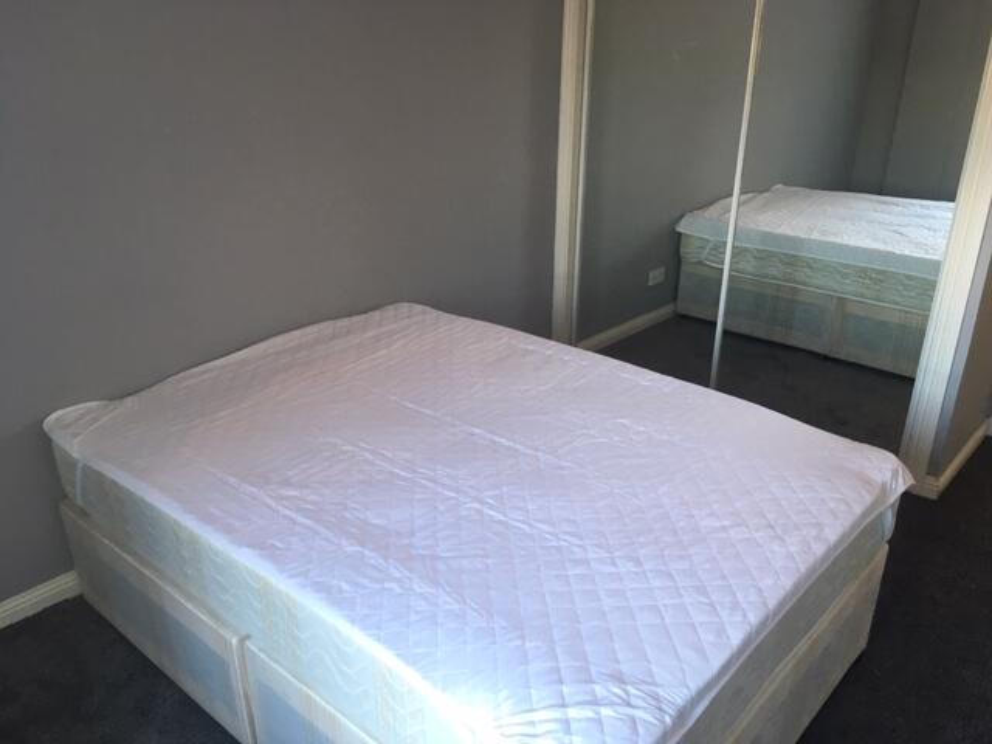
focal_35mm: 29
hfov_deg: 61.7
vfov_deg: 48.2
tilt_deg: -21.3
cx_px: 496
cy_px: 372
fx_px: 831
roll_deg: -0.1
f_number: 2.2
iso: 80
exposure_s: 1/33
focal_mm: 4.15
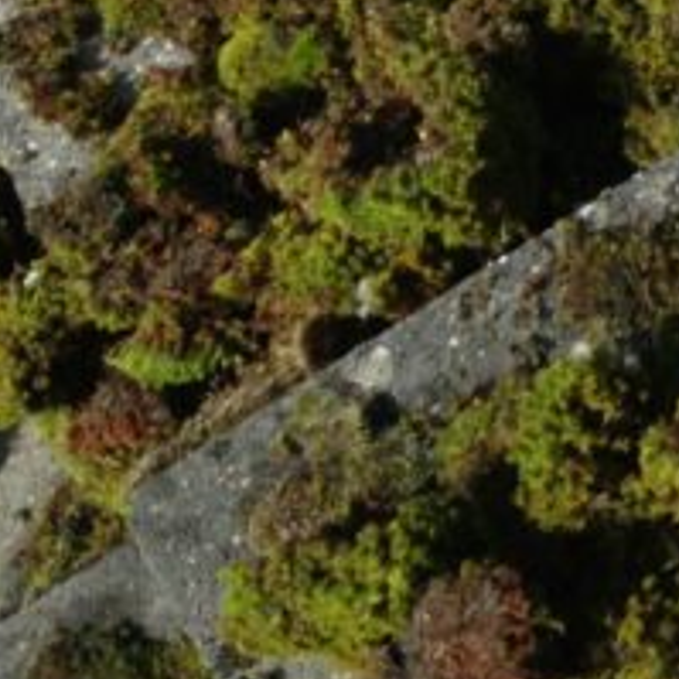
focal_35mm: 150
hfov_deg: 10.0
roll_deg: -8.6
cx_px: 1689
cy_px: -532
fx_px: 3329
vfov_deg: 10.9
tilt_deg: -41.1
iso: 50
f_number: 2.4
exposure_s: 1/459
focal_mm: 4.12
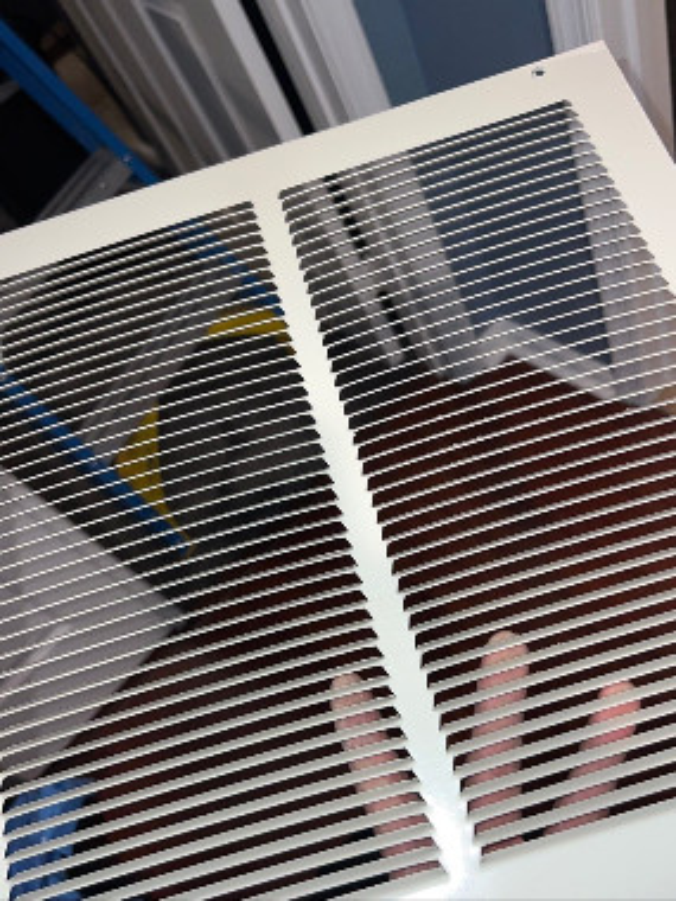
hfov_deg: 49.7
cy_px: 450
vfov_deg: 63.4
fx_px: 729
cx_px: 338
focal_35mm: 28
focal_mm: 4
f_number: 1.8
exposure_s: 1/3546
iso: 20
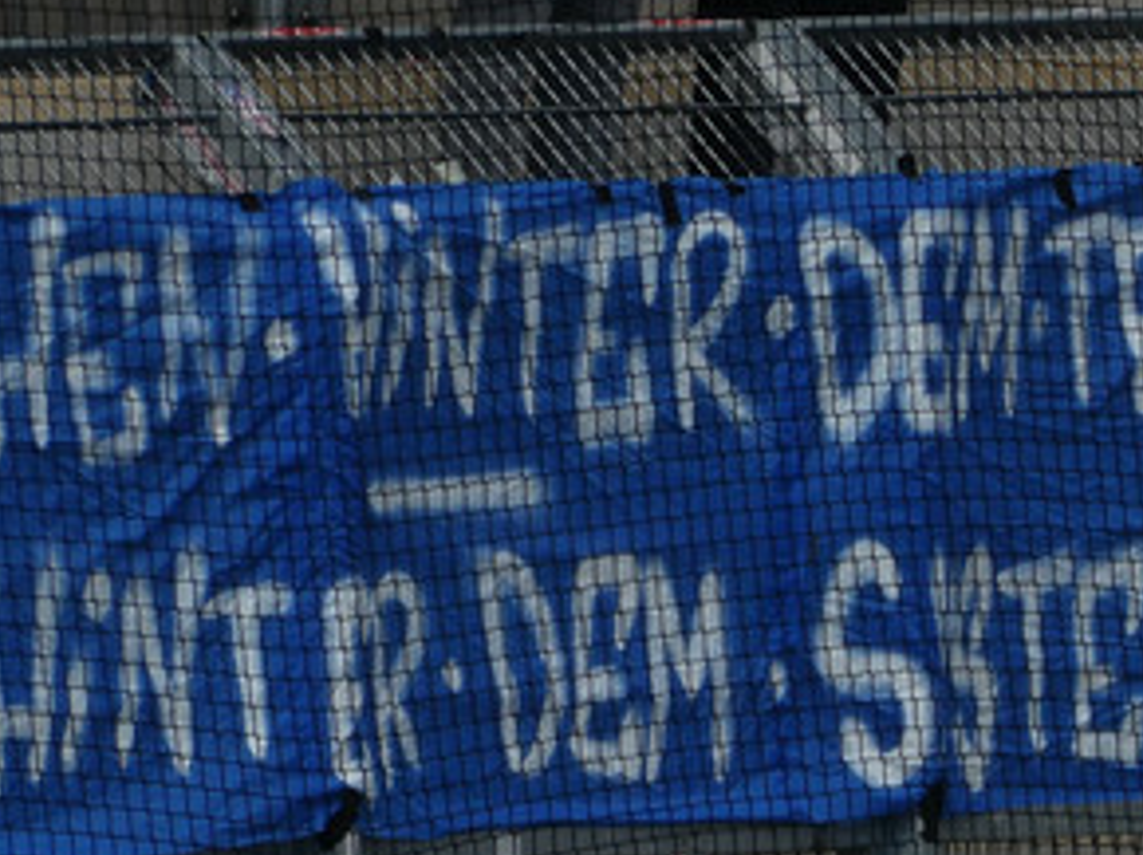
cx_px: 461
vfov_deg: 0.8
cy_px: 725
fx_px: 64895
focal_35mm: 1967
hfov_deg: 1.0
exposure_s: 1/250
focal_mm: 129
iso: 80
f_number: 6.4
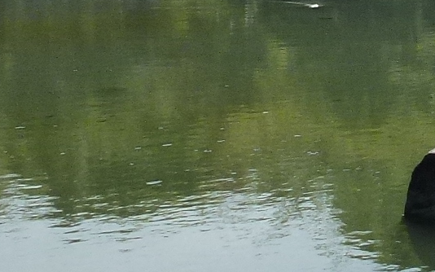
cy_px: -86
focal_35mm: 122
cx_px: 913
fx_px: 1447
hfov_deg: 14.0
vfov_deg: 10.5
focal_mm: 4.3
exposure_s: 1/800
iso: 160
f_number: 4
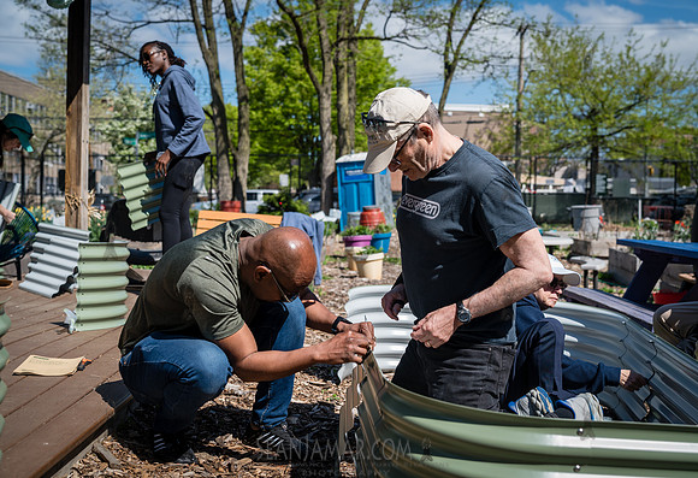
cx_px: 368
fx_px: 797
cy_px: 233
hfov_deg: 47.3
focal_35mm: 41
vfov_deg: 33.4
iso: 100
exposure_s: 1/1000
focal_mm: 39
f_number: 3.5
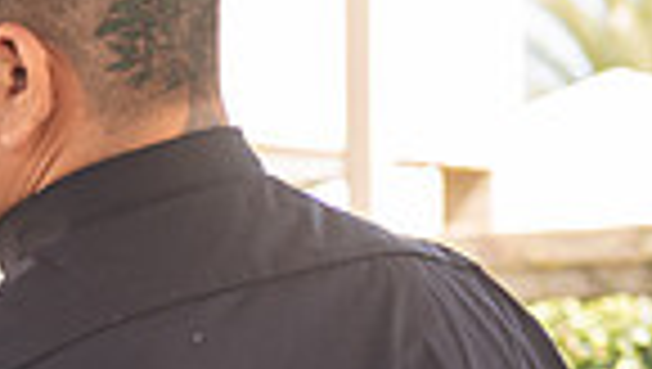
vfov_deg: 5.5
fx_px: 3774
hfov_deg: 9.4
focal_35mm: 218
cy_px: 565
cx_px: -540
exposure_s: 1/100
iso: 100
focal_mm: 52
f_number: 4
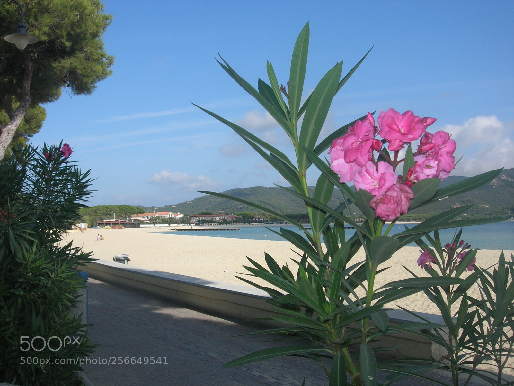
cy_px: 193
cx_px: 257
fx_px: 564
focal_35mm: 38
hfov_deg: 49.0
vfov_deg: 37.7
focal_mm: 7.8
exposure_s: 1/665
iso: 64
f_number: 4.8
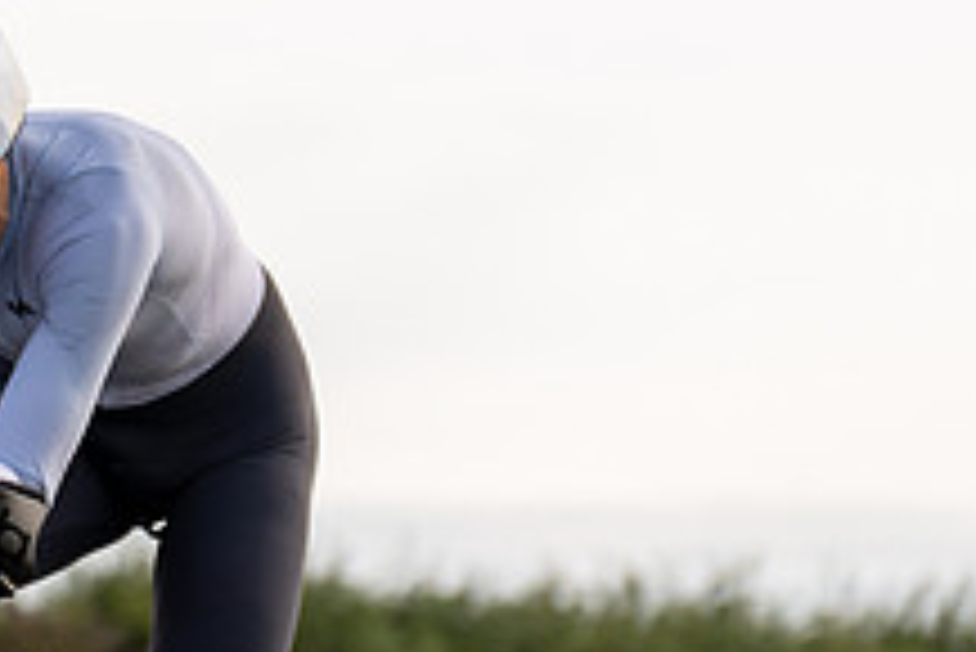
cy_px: 398
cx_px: -247
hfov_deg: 8.7
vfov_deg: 5.9
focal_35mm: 233
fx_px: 6321
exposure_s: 1/1000
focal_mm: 87
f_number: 3.2
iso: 100
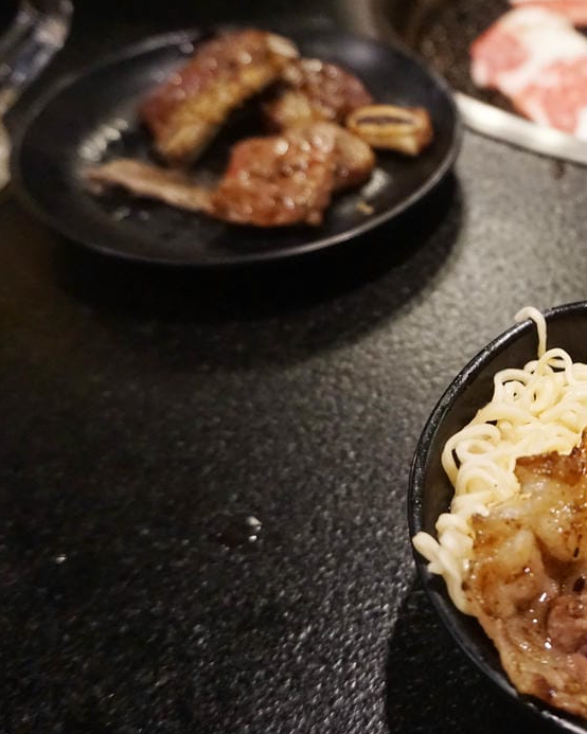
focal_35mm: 39
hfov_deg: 34.0
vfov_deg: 46.8
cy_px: 332
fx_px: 847
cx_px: 617
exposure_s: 1/60
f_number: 3.5
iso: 3200
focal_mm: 16
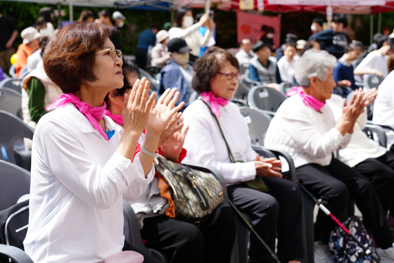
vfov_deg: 27.0
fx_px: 547
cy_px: 132
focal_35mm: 50
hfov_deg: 39.6
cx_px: 197
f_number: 5
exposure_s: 1/250
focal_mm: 50
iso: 100
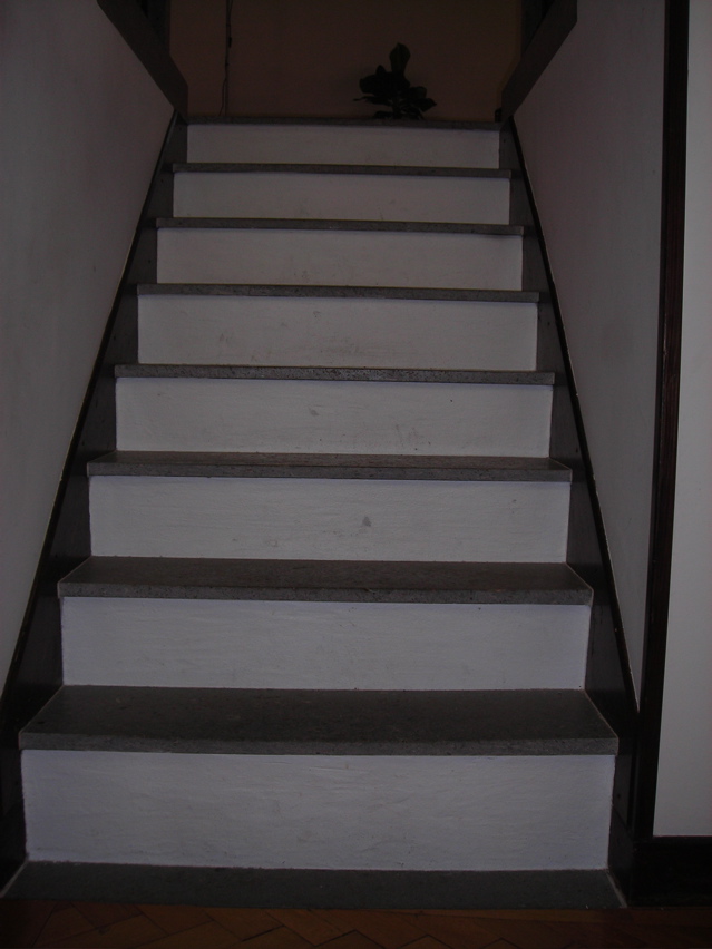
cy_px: 474
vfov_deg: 49.0
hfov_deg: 37.7
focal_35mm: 38
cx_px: 356
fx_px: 1042
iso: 50
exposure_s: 1/60.1
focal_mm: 6.3
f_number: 3.2
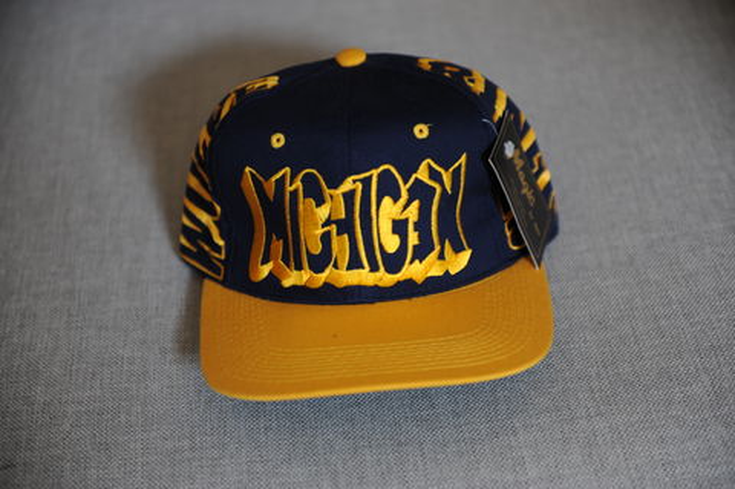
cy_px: 244
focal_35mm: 70
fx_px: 1428
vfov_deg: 19.4
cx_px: 368
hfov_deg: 28.9
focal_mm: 70
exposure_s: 1/13
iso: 200
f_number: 2.8
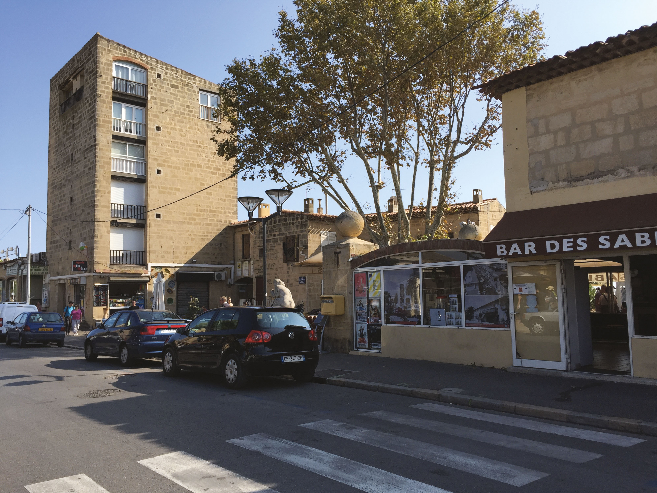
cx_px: 328
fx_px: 550
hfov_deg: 61.7
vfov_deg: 48.2
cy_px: 246
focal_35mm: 29
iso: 32
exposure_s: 1/1412
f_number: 2.2
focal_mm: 4.15
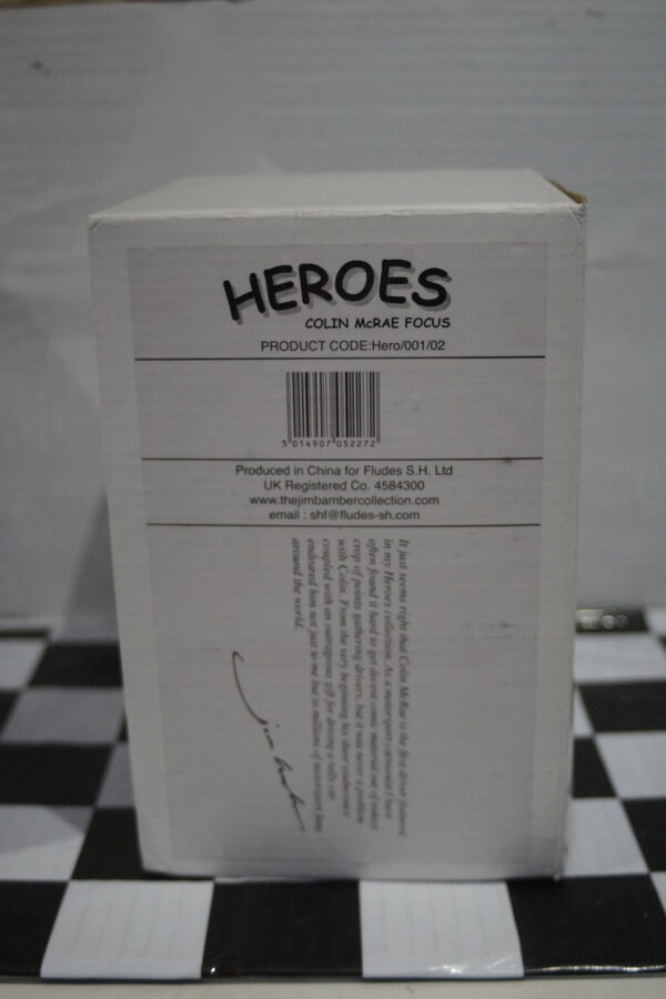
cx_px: 333
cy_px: 500
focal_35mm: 42
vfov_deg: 46.4
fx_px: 1165
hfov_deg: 31.9
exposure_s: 1/160
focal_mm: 28
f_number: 3.5
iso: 2000
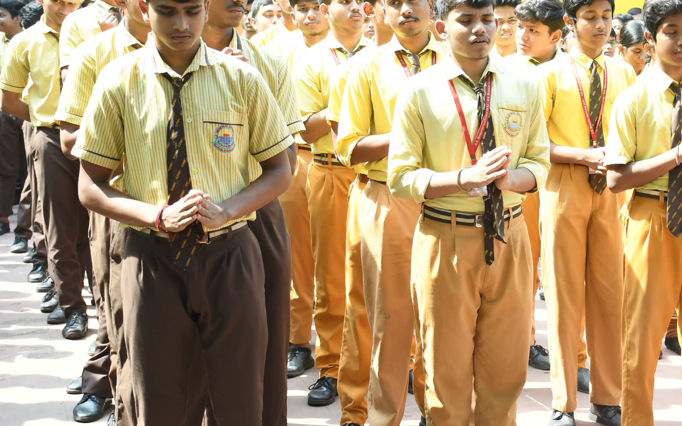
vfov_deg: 15.9
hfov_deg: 24.6
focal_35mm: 82
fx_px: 1524
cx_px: 594
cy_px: 185
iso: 320
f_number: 4
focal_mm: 30
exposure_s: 1/200
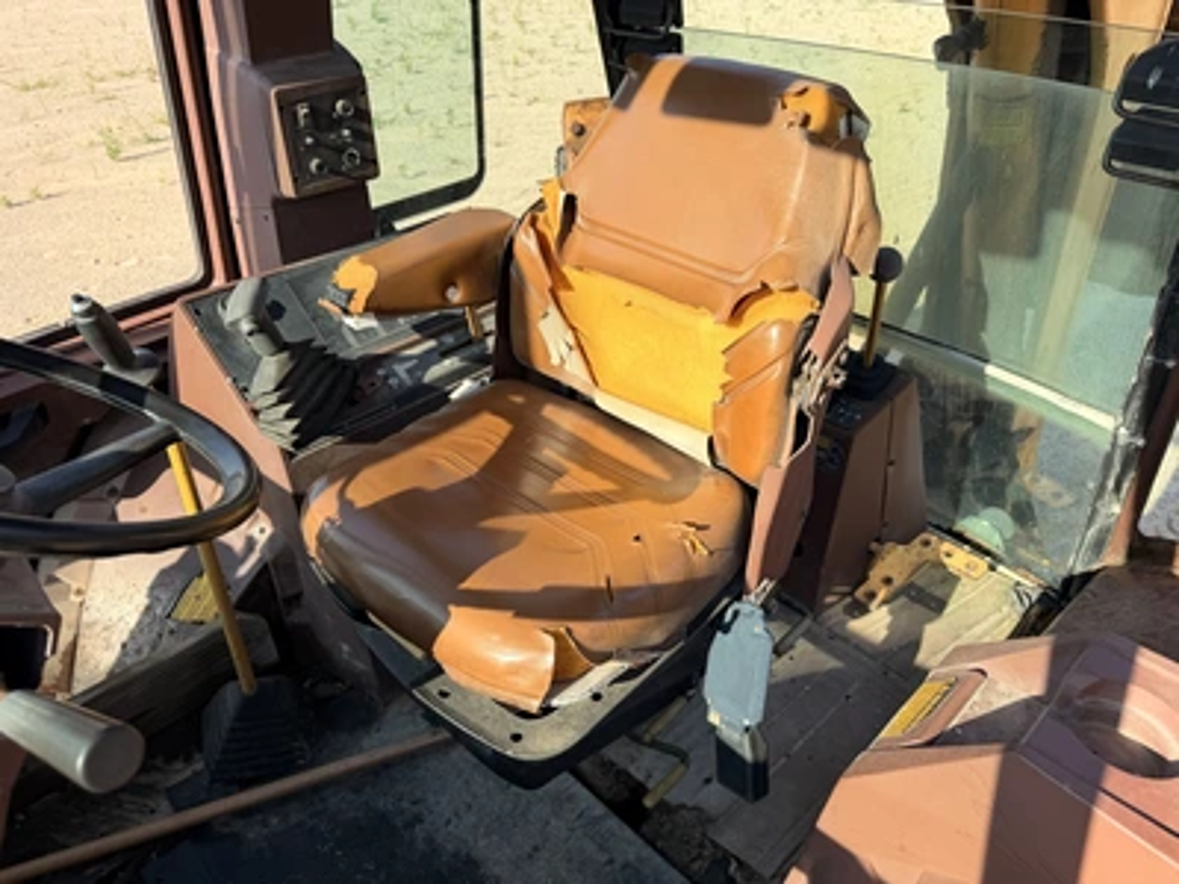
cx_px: 590
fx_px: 817
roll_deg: -0.8
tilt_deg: -33.4
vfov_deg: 56.8
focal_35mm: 24
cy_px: 442
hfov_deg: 71.6
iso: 80
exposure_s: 1/1464
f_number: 1.78
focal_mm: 6.76
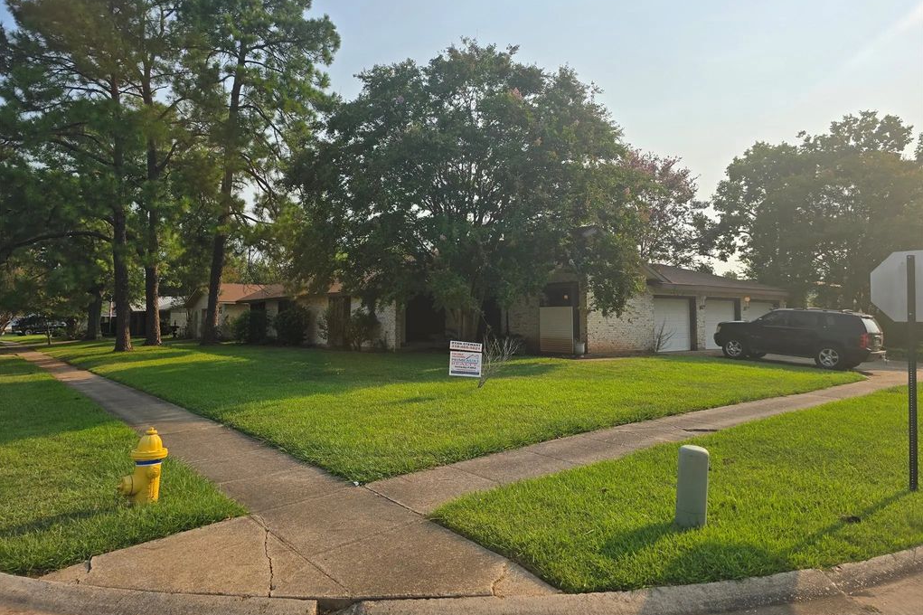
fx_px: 615
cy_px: 281
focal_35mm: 24
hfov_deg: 73.8
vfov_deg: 53.0
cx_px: 461
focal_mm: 6.3
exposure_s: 1/1222
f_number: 1.7
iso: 12
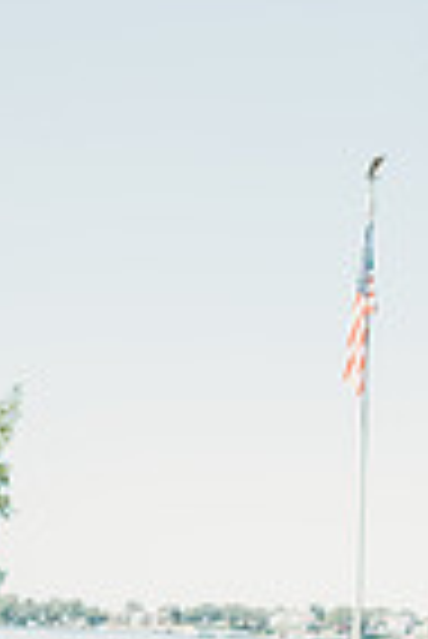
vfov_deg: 26.6
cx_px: 365
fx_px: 1352
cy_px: 297
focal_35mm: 76
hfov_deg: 17.8
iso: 100
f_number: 2.2
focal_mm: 24
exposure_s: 1/800
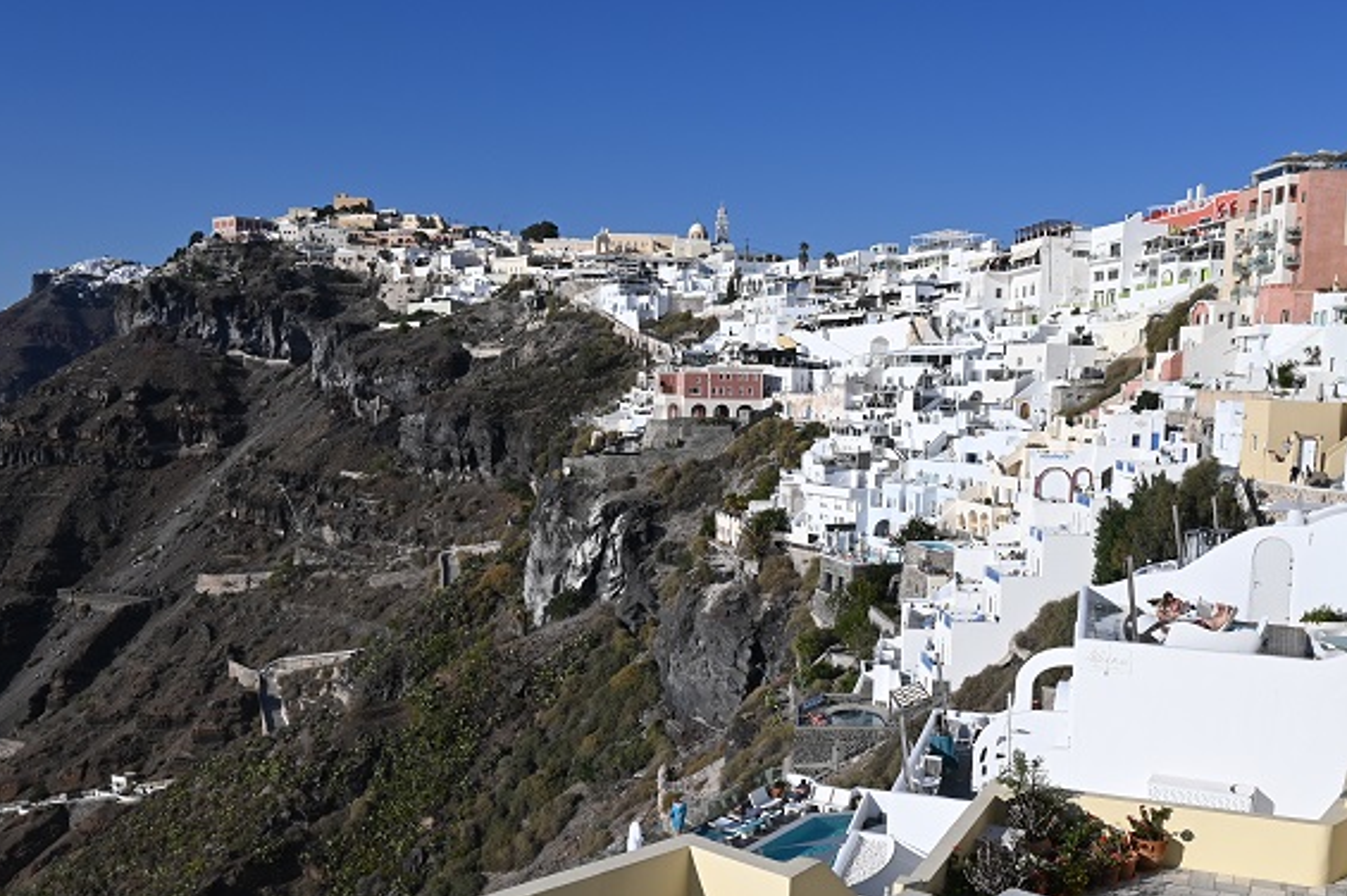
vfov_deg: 38.5
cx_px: 801
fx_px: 1271
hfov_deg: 55.5
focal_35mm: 34
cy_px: 571
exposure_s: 1/500
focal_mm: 16
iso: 100
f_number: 8
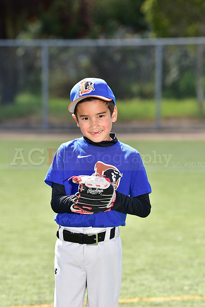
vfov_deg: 11.1
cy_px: 154
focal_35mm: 185
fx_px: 1579
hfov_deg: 7.4
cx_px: 102
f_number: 5.6
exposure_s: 1/200
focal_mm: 185
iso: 100
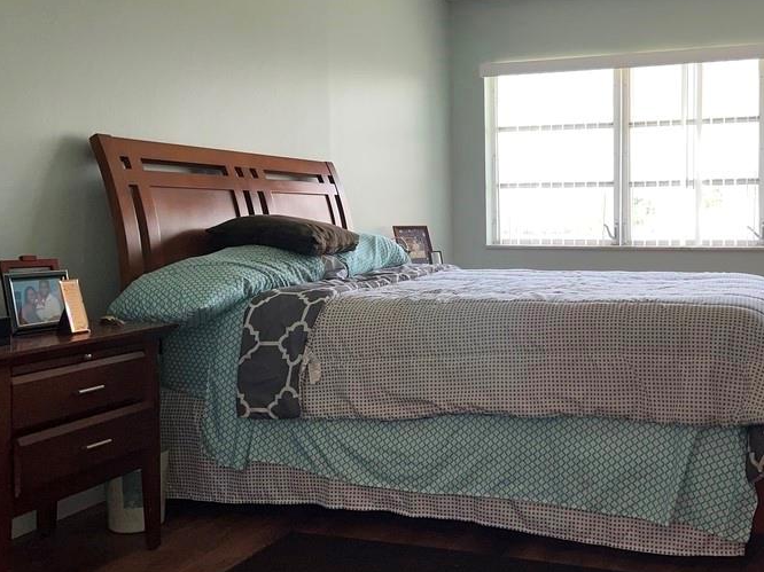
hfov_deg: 46.1
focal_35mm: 40
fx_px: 883
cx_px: 509
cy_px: 235
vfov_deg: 35.8
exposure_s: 1/434
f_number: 1.5
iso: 50
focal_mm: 5.7
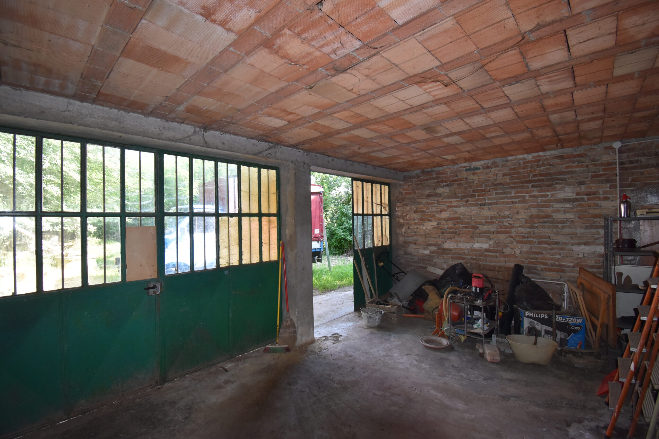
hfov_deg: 100.4
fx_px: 275
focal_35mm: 15
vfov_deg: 77.3
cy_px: 220
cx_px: 330
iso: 800
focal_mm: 10
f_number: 5.6
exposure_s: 1/125
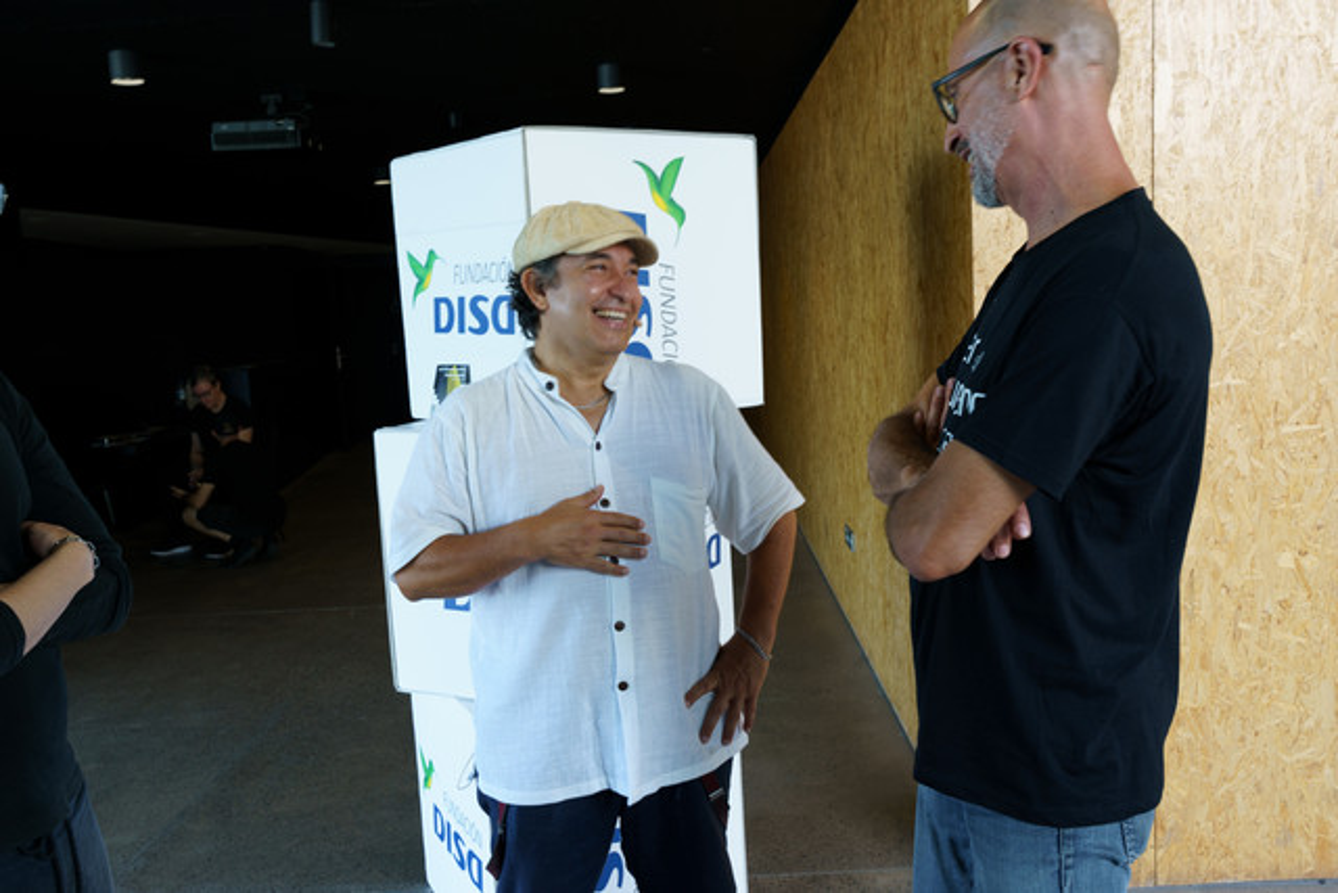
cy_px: 446
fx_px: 1219
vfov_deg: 40.2
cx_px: 669
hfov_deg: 57.5
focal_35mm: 33
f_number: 8
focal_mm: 32.8
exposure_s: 1/40
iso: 400
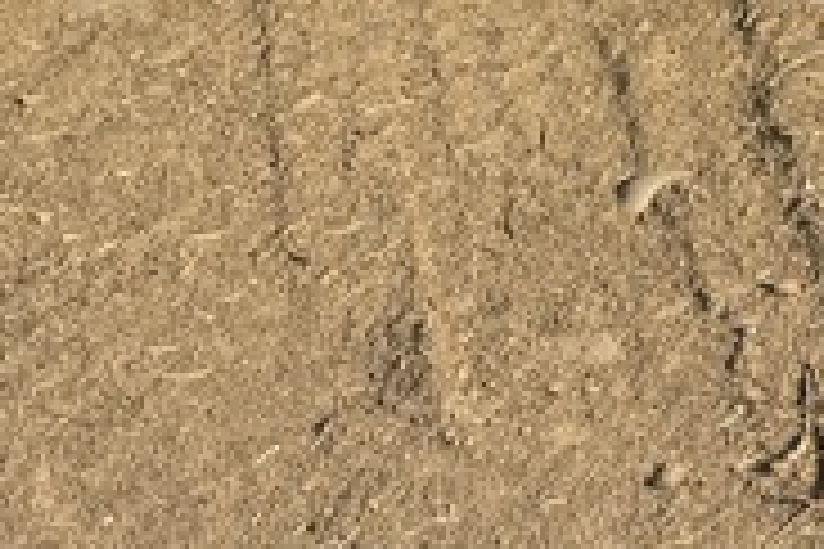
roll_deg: +0.9
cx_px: 1495
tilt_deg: -15.7
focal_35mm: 140
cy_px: -1089
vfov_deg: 8.3
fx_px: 3204
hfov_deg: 13.2
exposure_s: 1/3413
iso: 80
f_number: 1.78
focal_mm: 6.76
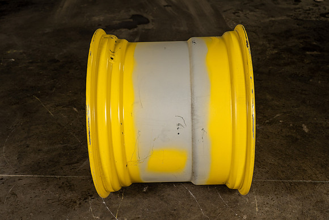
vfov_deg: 27.5
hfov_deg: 40.3
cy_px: 110
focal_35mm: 49
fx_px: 448
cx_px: 164
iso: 500
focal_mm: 49
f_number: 5.6
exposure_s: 1/100
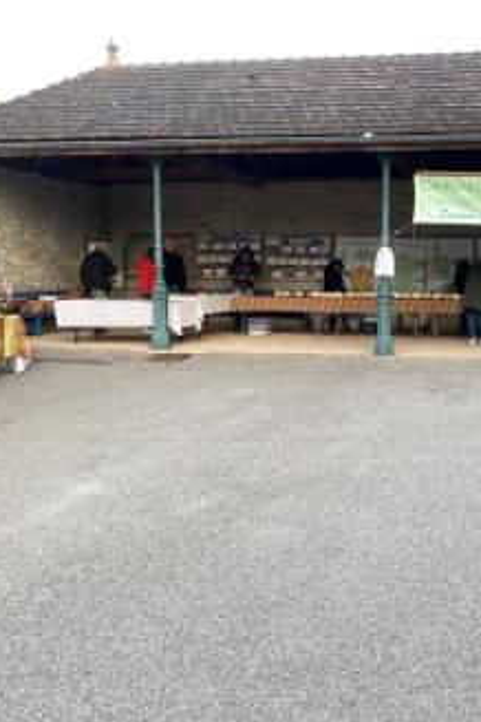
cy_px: 353
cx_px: 413
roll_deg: -0.6
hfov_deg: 34.4
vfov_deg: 51.9
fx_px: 741
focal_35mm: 37
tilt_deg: -5.7
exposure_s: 1/129
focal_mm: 4.25
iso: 32
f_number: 1.8
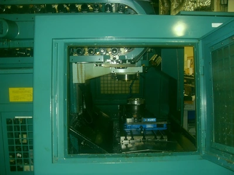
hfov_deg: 54.0
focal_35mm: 34
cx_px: 117
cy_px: 88
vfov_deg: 41.8
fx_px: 230
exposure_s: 1/45
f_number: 2.8
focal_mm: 6.3
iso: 100
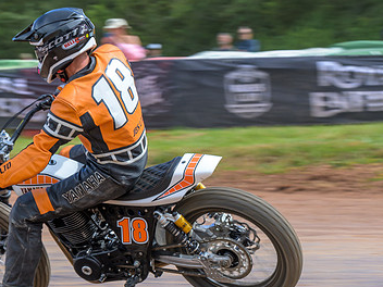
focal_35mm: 204
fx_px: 2257
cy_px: 174
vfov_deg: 7.3
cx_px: 145
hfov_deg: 9.7
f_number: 7.1
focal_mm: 86
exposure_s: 1/250
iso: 125
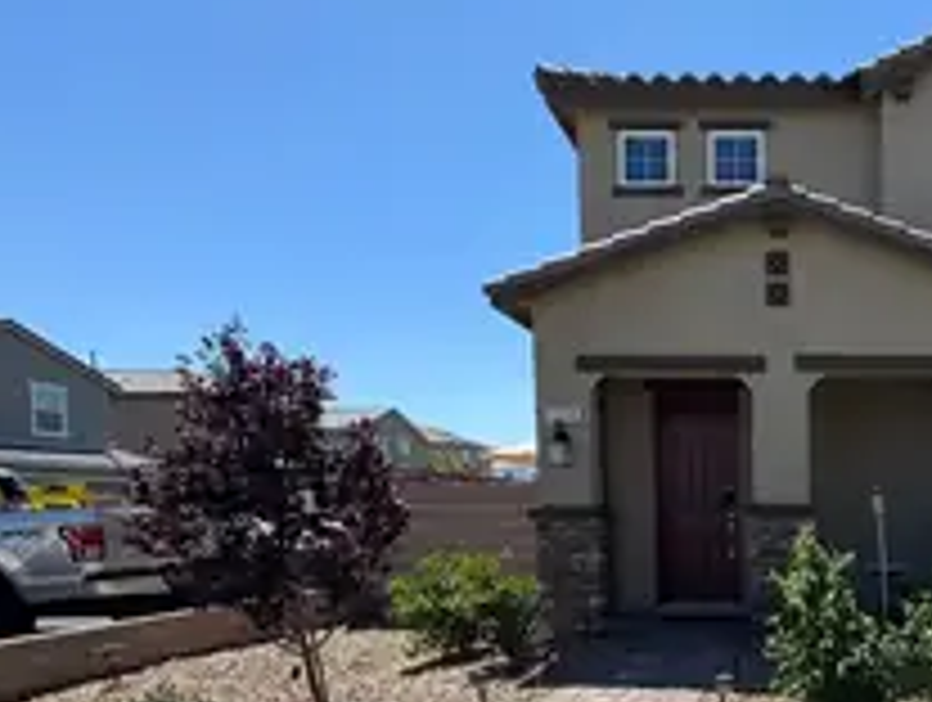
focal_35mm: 27
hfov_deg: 57.0
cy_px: 549
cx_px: 824
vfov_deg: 48.9
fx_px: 728
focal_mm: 2.22
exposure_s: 1/889
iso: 50
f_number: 2.2
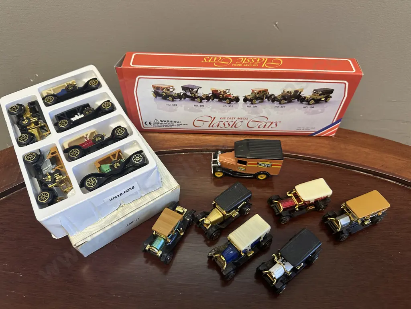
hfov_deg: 71.6
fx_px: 285
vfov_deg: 56.8
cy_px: 154
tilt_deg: -47.1
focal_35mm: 24
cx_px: 206
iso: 200
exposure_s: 1/100
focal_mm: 6.86
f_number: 1.78
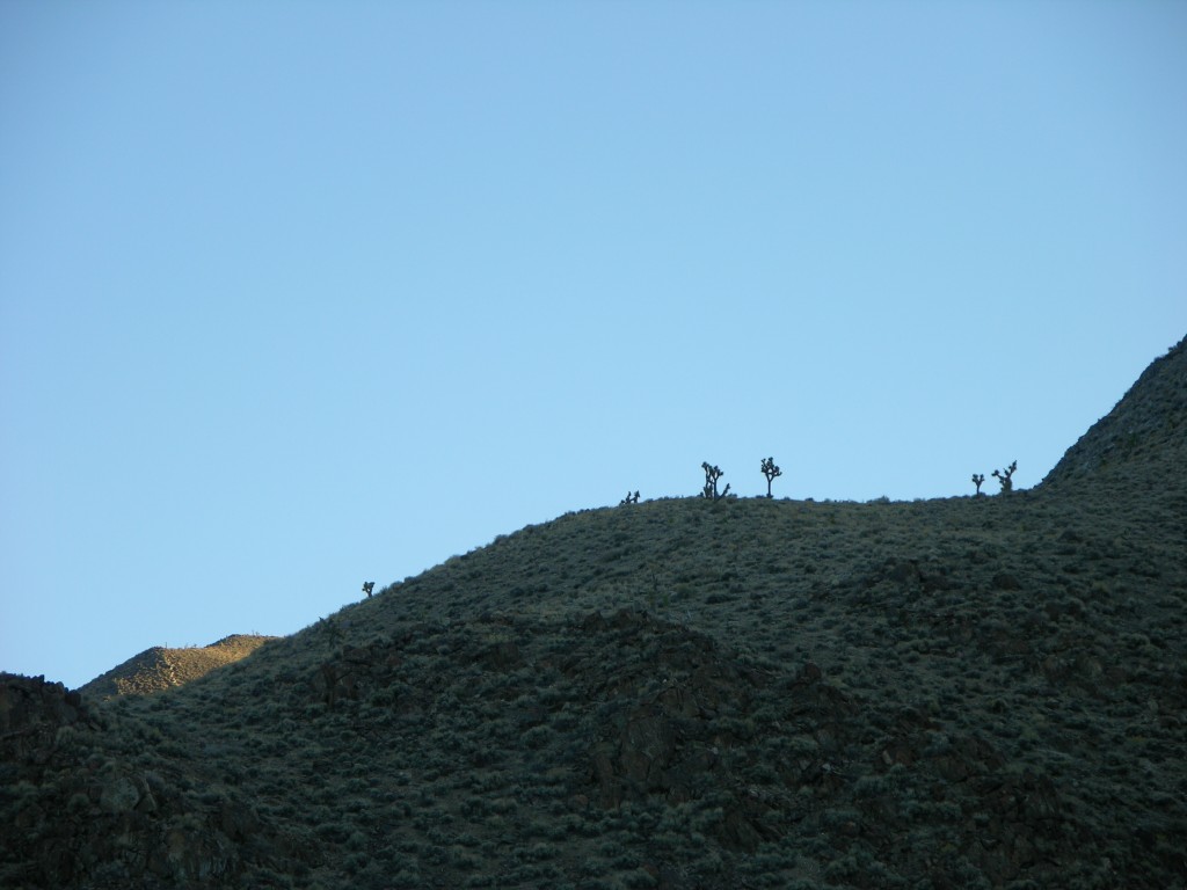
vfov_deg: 8.2
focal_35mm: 180
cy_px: 445
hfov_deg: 11.0
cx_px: 594
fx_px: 6172
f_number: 4
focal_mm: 44.7
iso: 50
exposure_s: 1/128
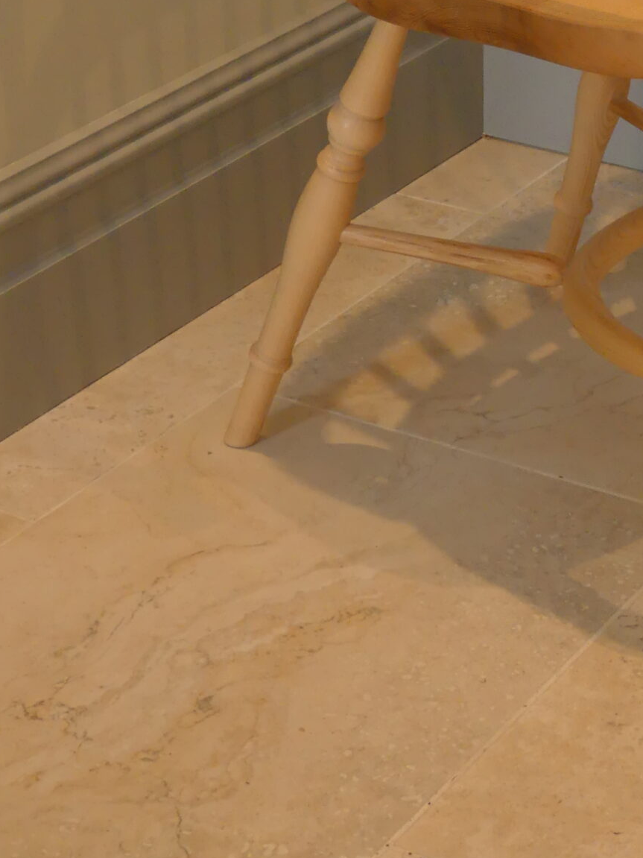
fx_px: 2700
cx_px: 577
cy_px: -92
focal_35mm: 109
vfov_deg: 17.4
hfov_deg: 13.5
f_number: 2.8
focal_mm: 8.7
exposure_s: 1/80
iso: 400
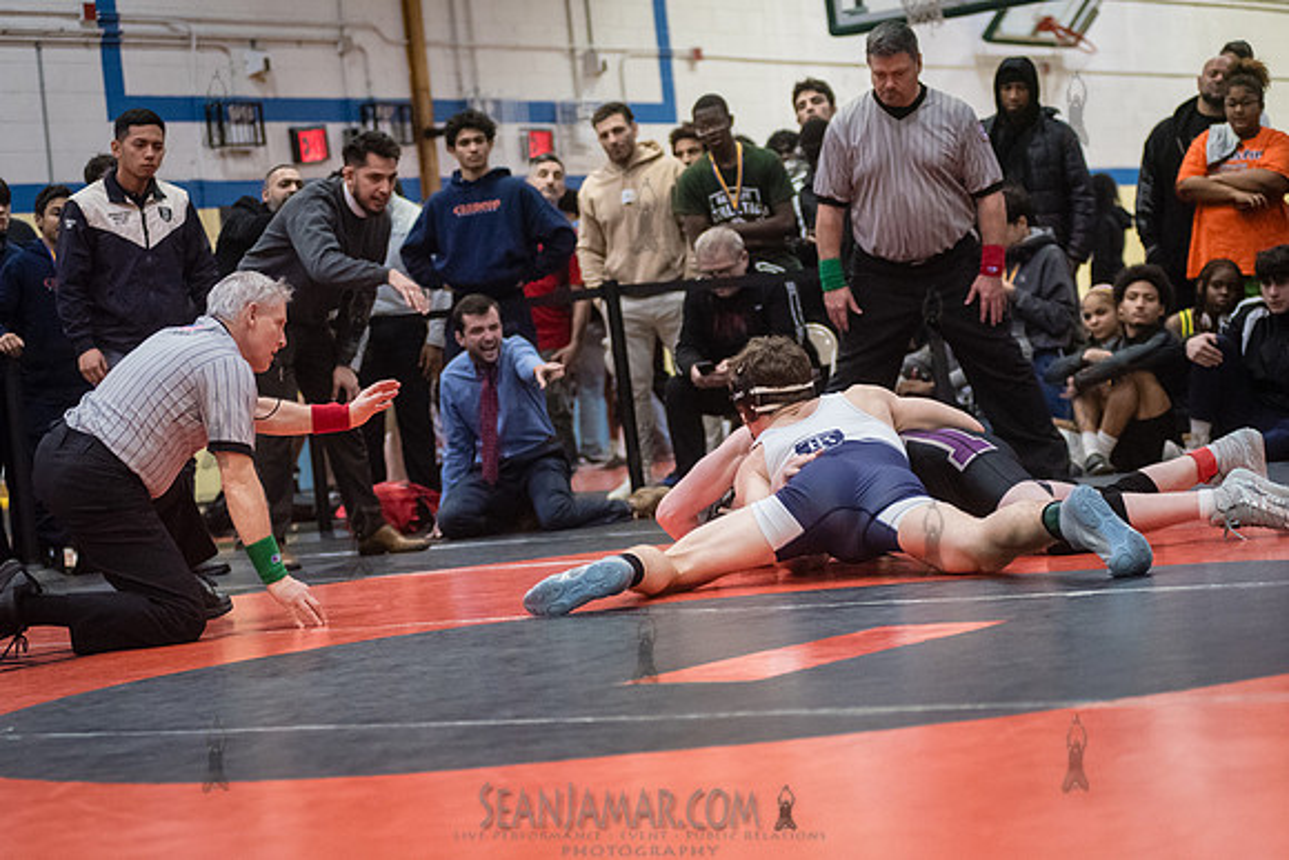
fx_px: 3166
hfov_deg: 23.0
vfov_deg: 15.5
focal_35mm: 88
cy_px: 454
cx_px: 624
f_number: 3.2
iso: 8000
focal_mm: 80
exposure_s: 1/500
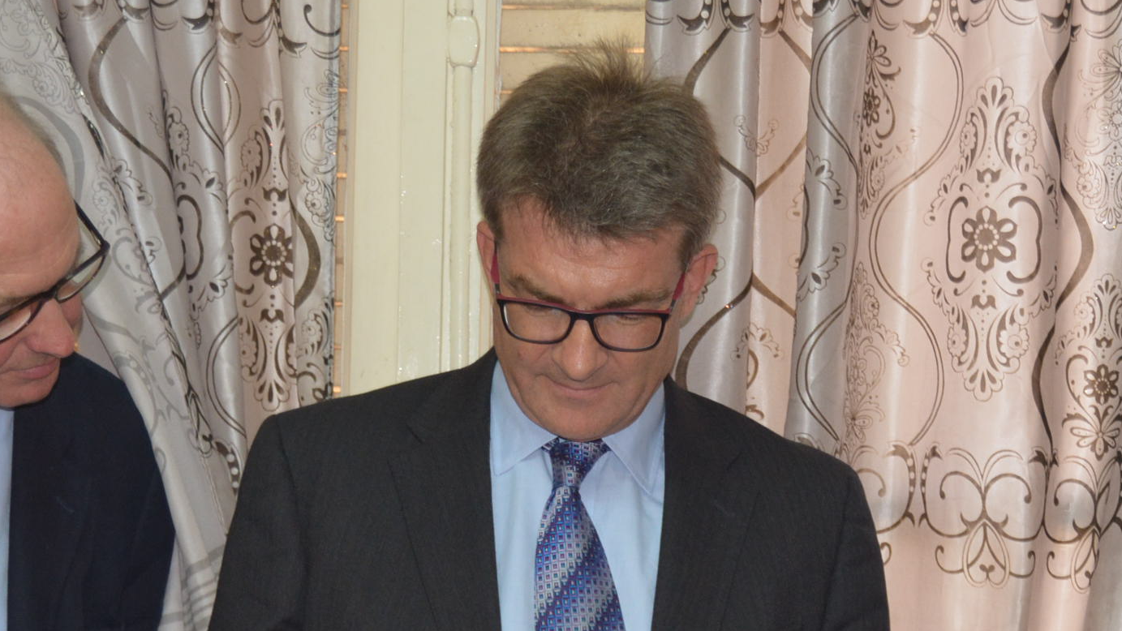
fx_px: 2767
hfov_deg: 22.9
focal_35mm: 93
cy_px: 480
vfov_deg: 13.0
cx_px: 672
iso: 800
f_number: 4.5
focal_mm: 32
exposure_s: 1/30
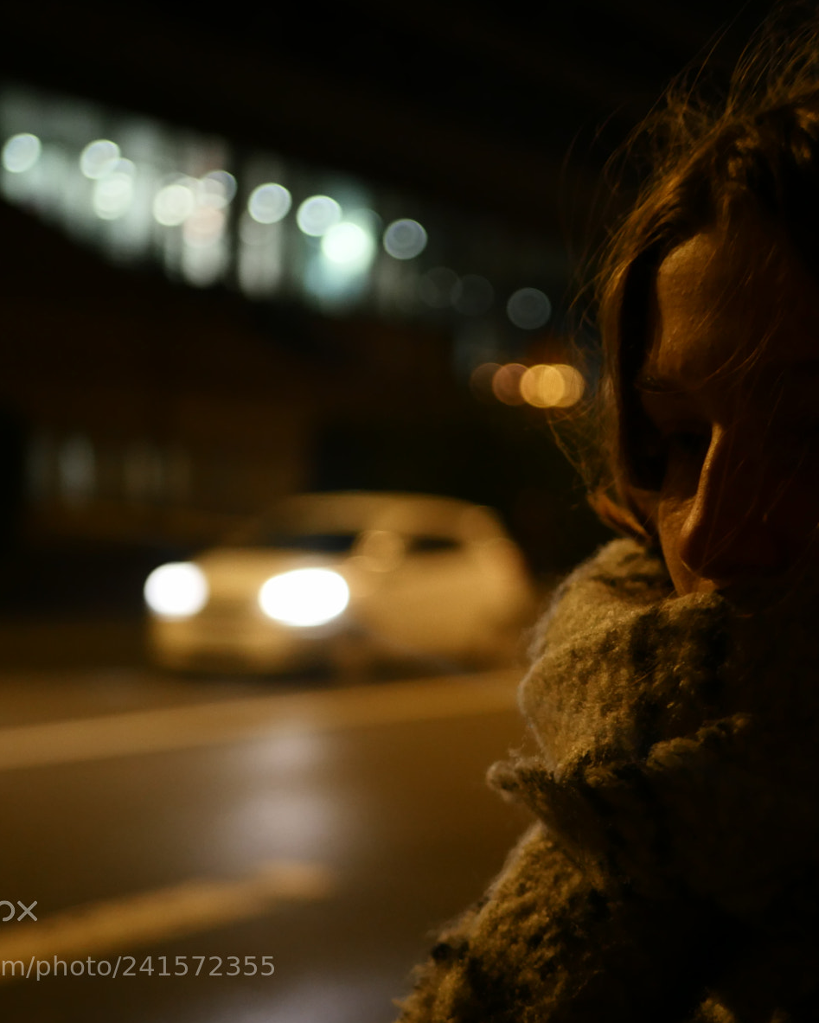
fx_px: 1999
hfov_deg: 23.1
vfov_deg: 28.7
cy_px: 515
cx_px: 515
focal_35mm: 66
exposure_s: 1/30
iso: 800
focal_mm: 25
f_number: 1.7
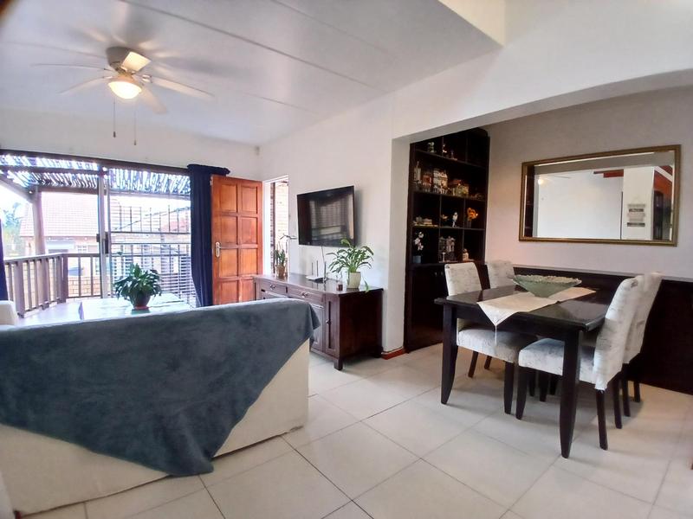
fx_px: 340
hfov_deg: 91.0
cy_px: 260
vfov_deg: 74.7
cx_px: 346
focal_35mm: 17
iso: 250
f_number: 2.2
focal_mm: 1.4
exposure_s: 1/33.3
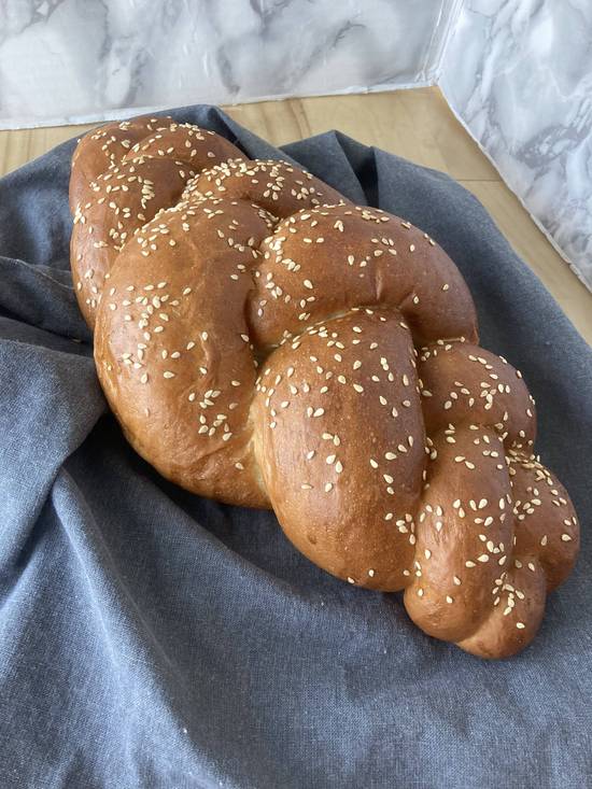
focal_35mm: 28
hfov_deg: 49.8
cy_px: 394
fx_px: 638
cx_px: 296
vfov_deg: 63.4
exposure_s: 1/60
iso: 125
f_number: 1.8
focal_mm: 3.99
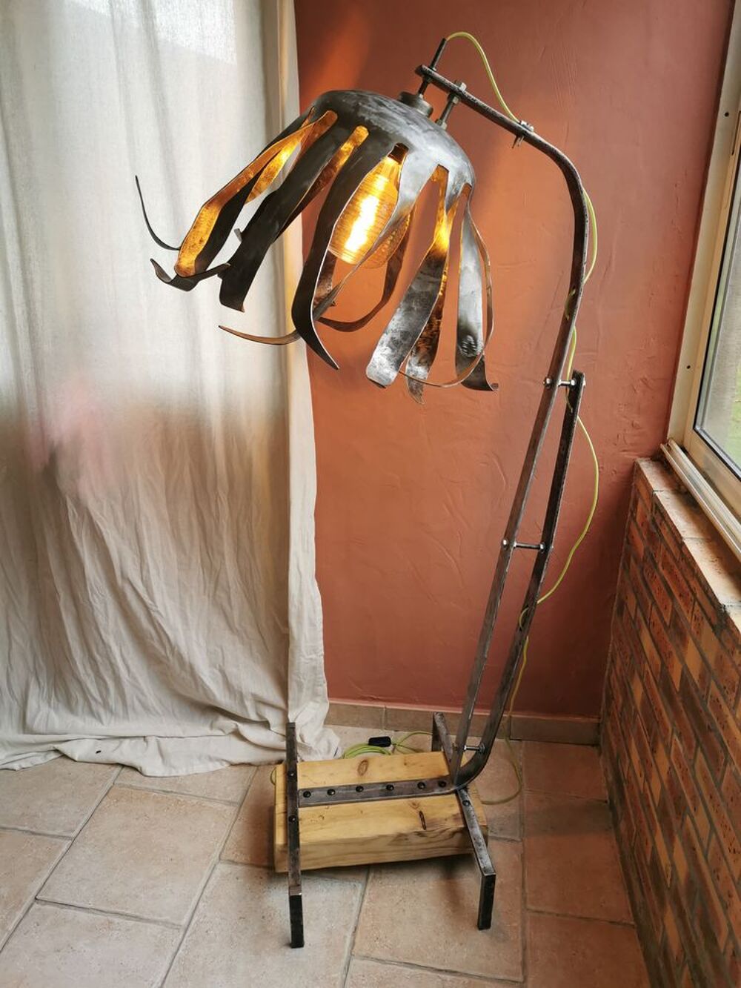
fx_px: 771
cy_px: 494
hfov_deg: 51.4
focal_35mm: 27
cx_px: 370
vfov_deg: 65.3
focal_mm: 5.58
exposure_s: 1/100
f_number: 1.8
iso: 160
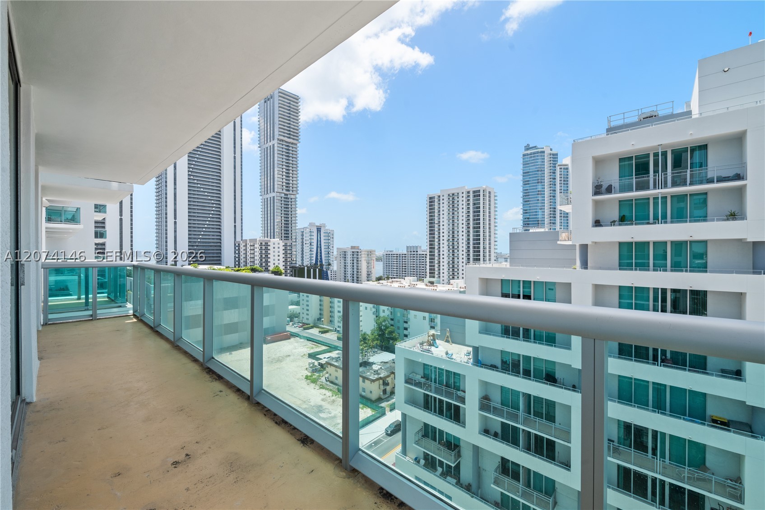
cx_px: 382
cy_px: 255
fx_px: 298
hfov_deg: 104.2
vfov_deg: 81.2
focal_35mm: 14
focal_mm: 14
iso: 100
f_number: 9
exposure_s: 1/320
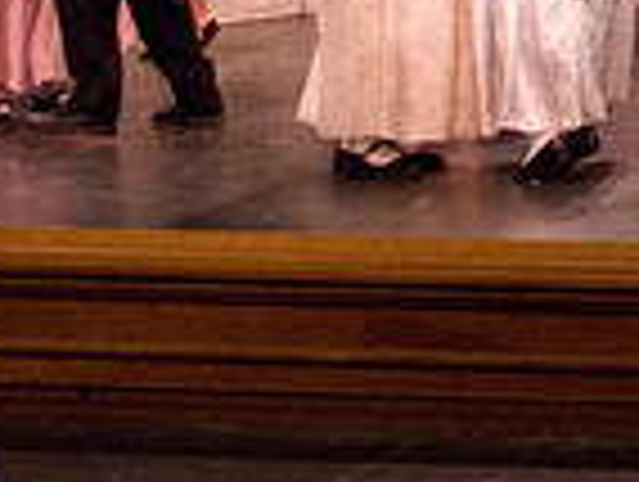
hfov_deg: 9.5
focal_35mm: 200
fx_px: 3698
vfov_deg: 7.3
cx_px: 1022
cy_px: -275
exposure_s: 1/200
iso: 1600
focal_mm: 34
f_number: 2.8
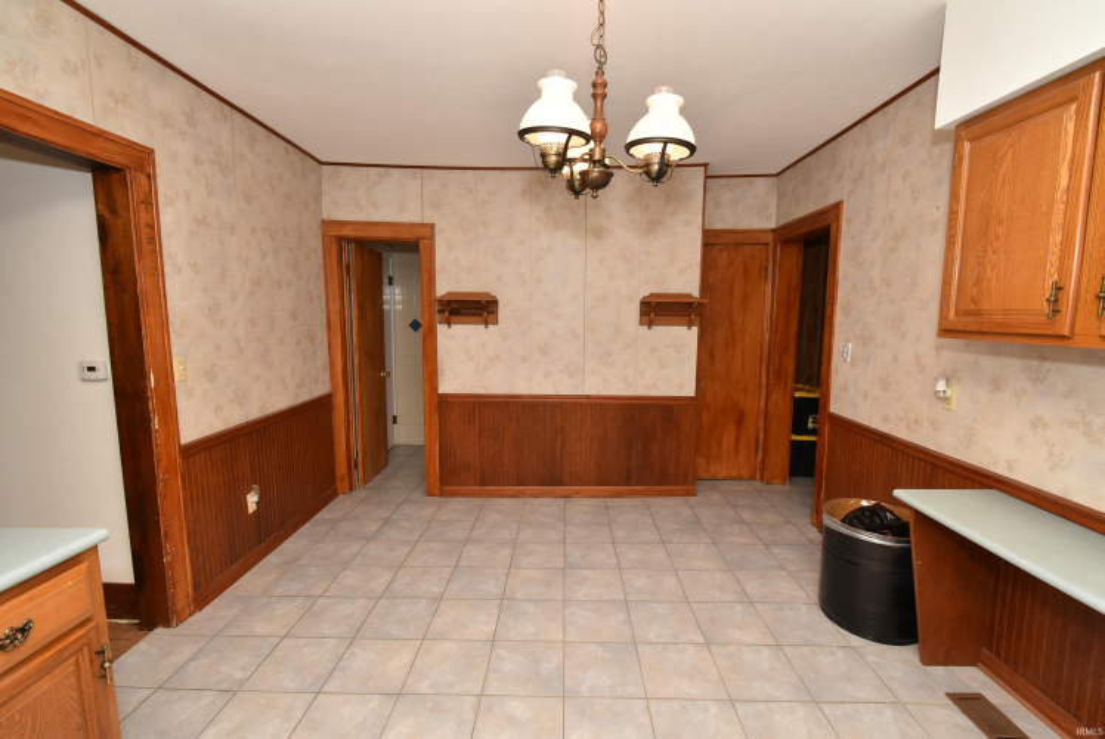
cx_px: 552
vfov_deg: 77.4
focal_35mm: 15
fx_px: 461
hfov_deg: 100.3
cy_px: 370
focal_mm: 10
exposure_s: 1/80
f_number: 9
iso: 400
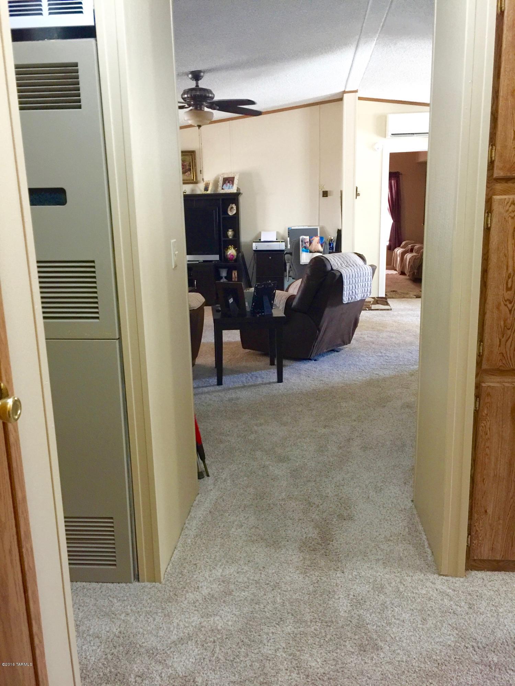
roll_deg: +1.6
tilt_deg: -13.4
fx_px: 575
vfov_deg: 61.7
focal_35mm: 29
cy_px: 343
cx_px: 258
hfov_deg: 48.2
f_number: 2.2
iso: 125
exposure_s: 1/10
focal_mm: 4.15
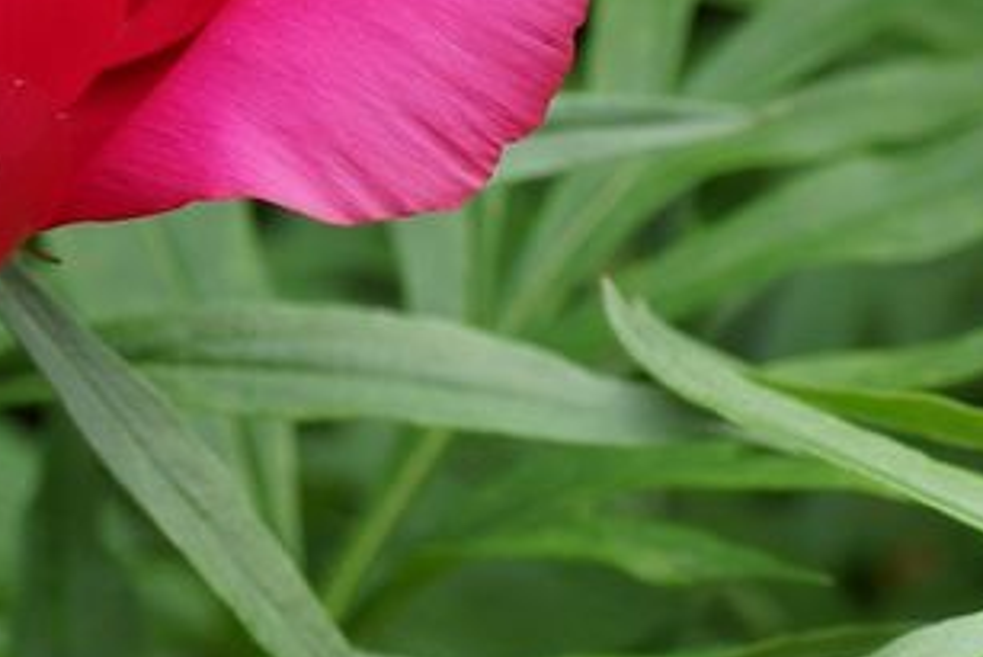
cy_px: -195
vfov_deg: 3.5
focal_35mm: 396
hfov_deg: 5.2
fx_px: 10818
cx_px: -199
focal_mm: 90
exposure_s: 1/125
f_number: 9
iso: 250
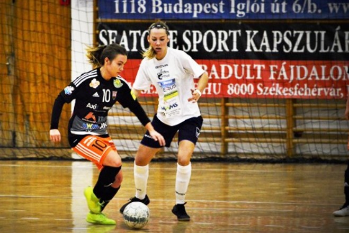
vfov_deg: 5.4
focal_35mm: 255
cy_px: 116
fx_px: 2473
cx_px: 174
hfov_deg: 8.1
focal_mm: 170
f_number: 5.6
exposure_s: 1/200
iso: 5600
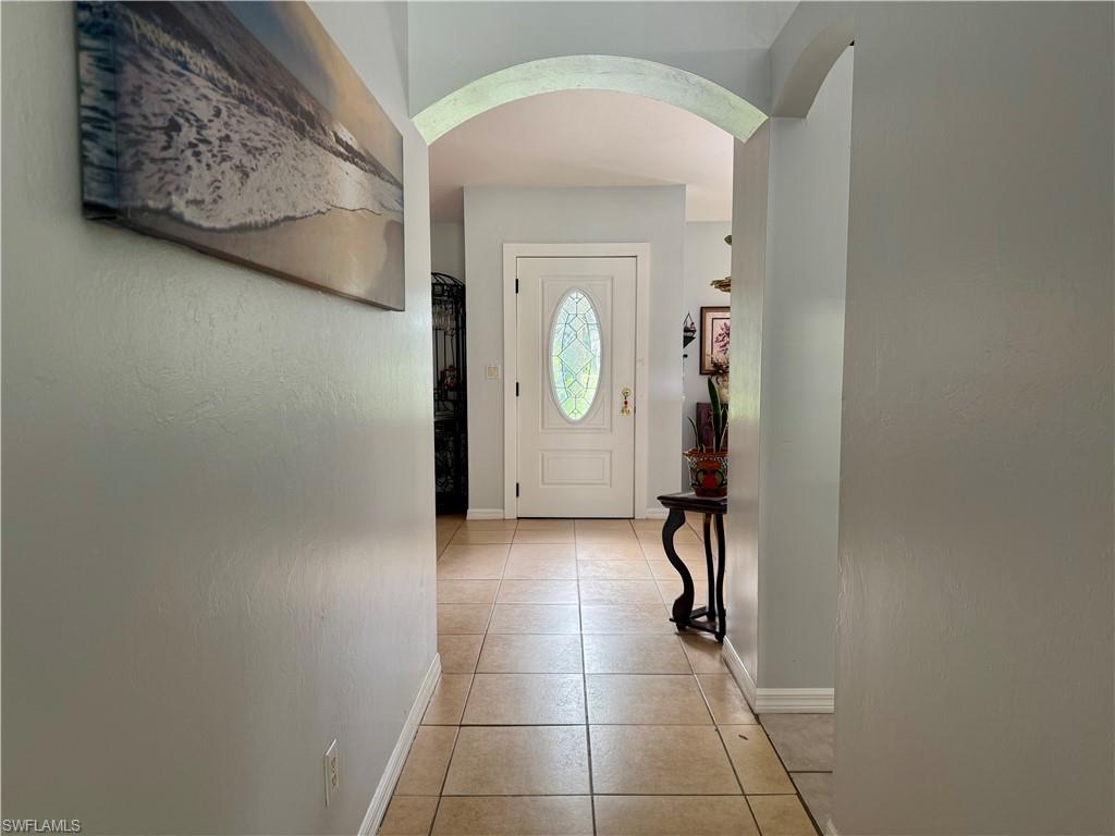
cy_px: 418
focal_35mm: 24
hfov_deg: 71.6
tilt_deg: -5.0
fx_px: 773
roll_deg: +0.1
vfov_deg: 56.8
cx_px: 558
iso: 125
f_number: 1.78
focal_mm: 6.76
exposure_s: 1/60
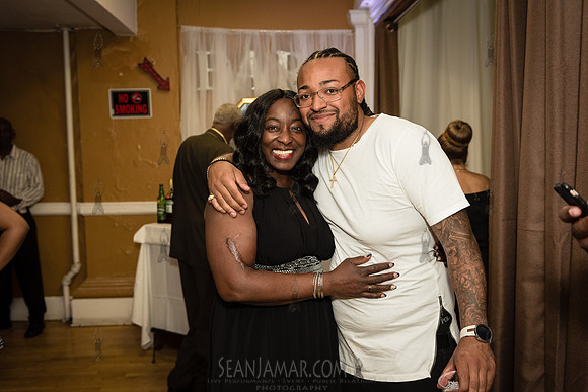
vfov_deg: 38.9
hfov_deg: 55.8
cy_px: 196
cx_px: 294
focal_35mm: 34
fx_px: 555
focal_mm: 34
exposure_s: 1/400
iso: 2000
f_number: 4
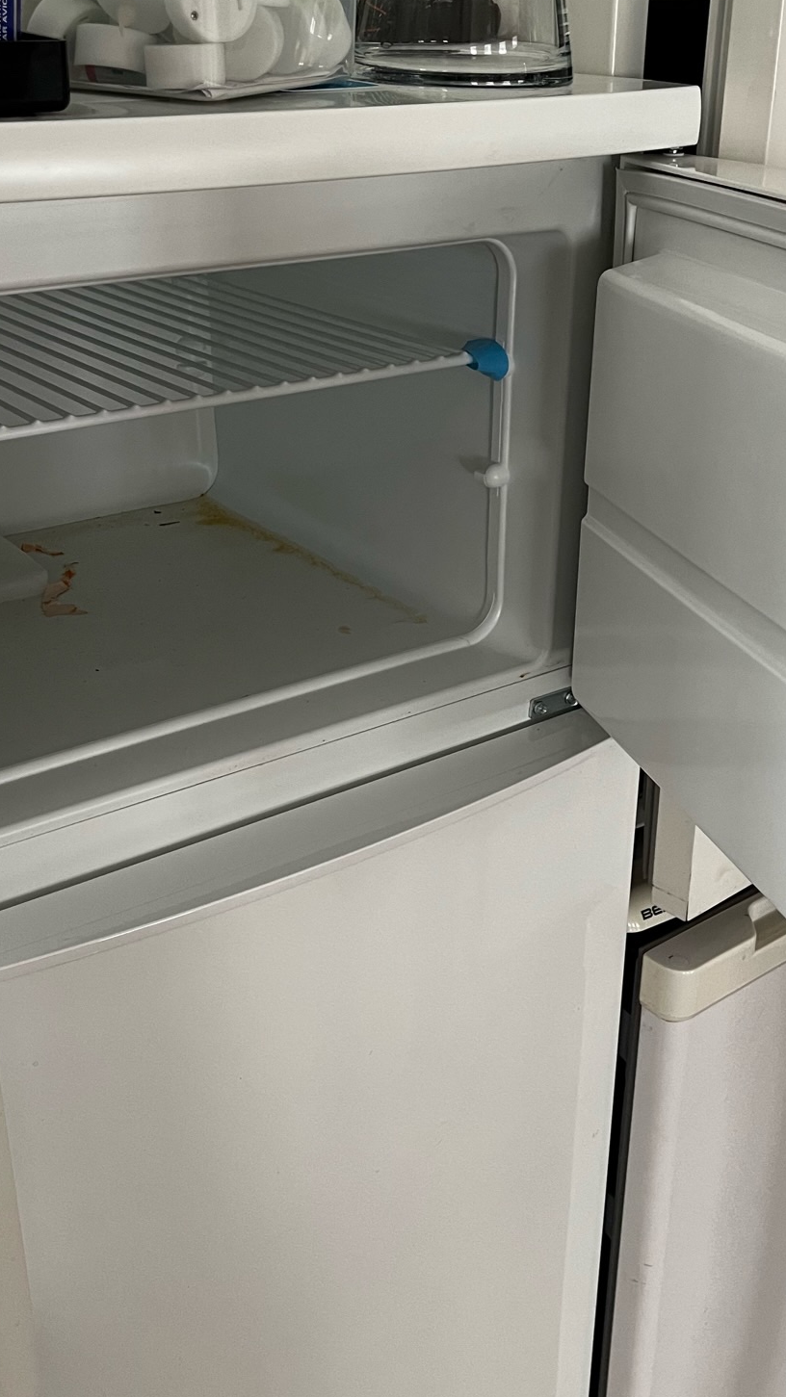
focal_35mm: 40
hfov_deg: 29.7
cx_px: 404
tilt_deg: -25.6
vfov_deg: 50.5
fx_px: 1482
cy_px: 695
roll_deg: -0.1
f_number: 1.6
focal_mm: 5.1
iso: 125
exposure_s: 1/76
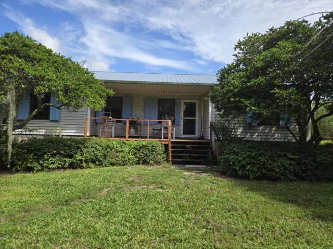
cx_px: 166
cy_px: 124
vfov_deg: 58.8
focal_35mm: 23
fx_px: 221
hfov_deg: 74.0
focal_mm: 5.4
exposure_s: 1/2000
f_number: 1.8
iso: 40
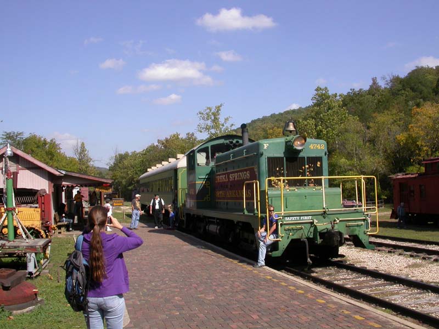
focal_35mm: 38
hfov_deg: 49.0
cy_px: 164
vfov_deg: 37.7
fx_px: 482
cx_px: 220
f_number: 7.5
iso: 100
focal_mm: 7.85
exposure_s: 1/313
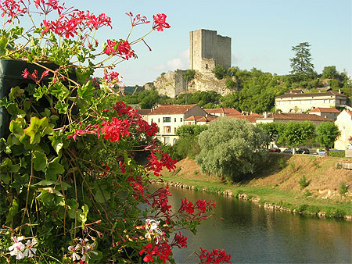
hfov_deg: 31.7
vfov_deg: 24.0
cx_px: 176
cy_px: 132
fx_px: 621
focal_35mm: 61
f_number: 5.9
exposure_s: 1/202
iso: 64
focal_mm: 12.7
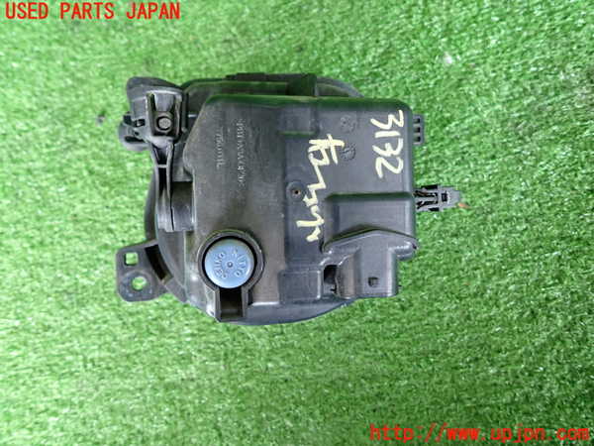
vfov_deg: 54.9
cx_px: 297
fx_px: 429
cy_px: 223
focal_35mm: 25
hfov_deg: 69.4
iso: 200
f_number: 2
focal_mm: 4.5
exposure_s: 1/40
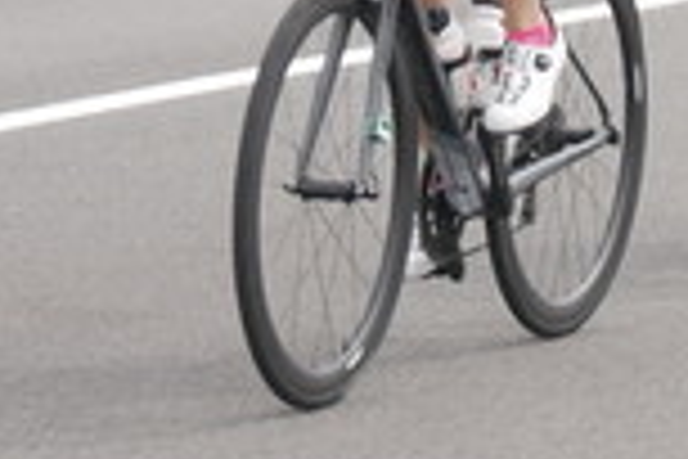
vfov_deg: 3.4
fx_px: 7625
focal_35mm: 399
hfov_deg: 5.1
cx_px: 1066
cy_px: -302
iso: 200
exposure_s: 1/500
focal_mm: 46
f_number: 4.9
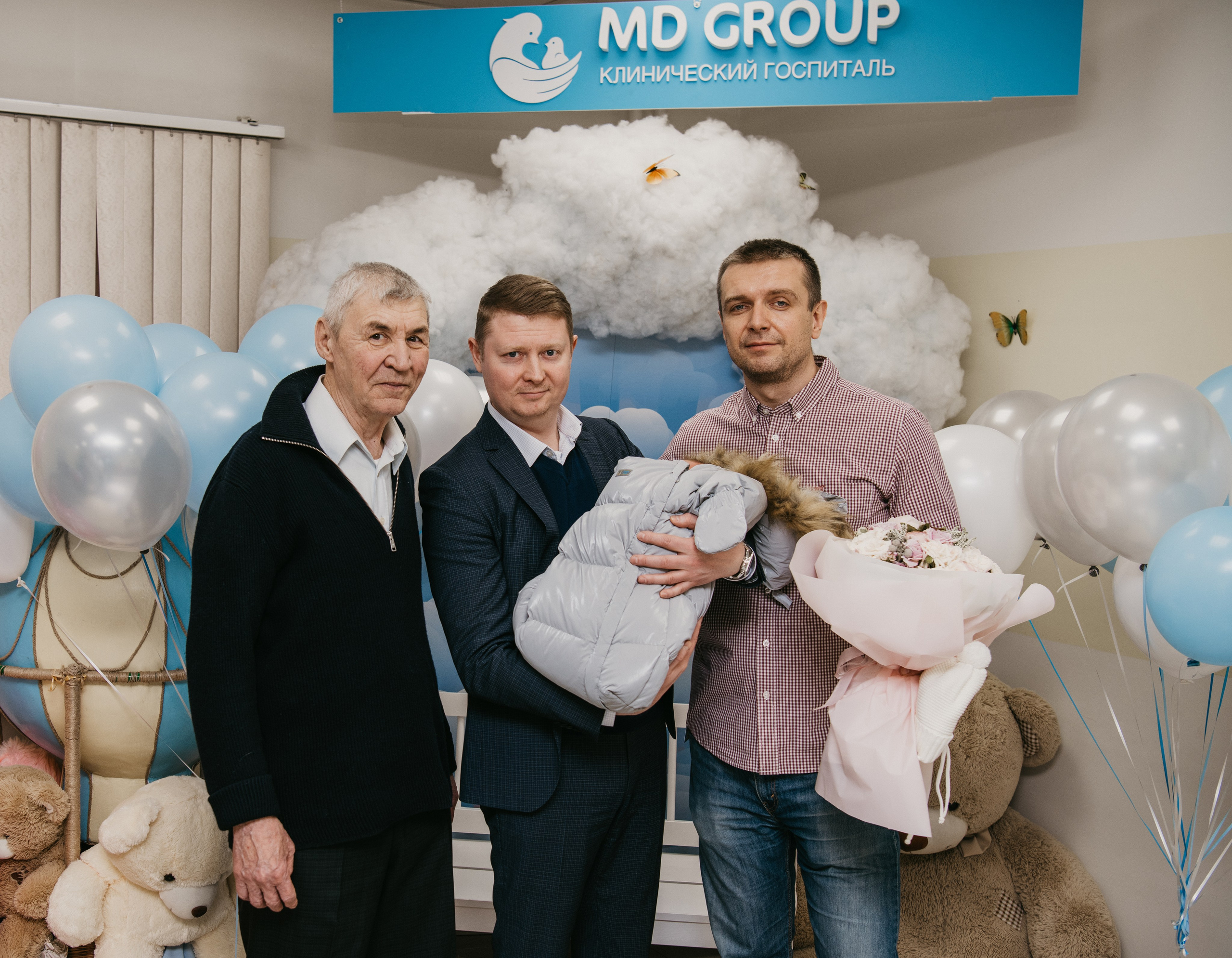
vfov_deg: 37.0
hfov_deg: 46.2
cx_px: 465
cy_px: 511
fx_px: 1431
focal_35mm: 40
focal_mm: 32
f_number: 4
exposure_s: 1/160
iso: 125
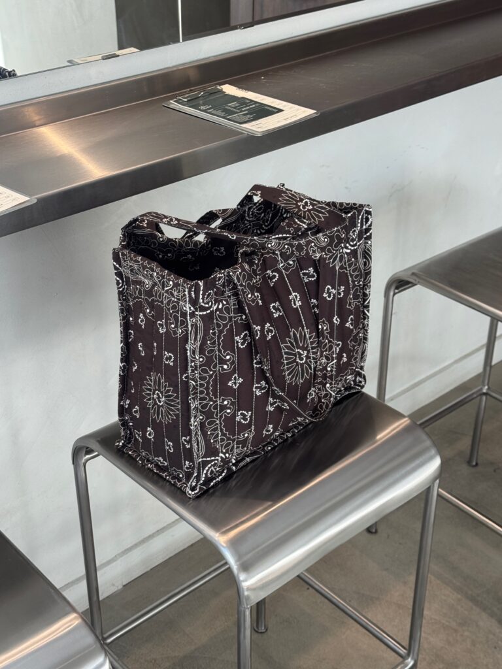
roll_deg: -0.2
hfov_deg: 30.3
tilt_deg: -30.9
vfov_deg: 39.7
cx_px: 251
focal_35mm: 48
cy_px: 334
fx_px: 928
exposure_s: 1/100
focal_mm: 6.76
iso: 64
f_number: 1.78
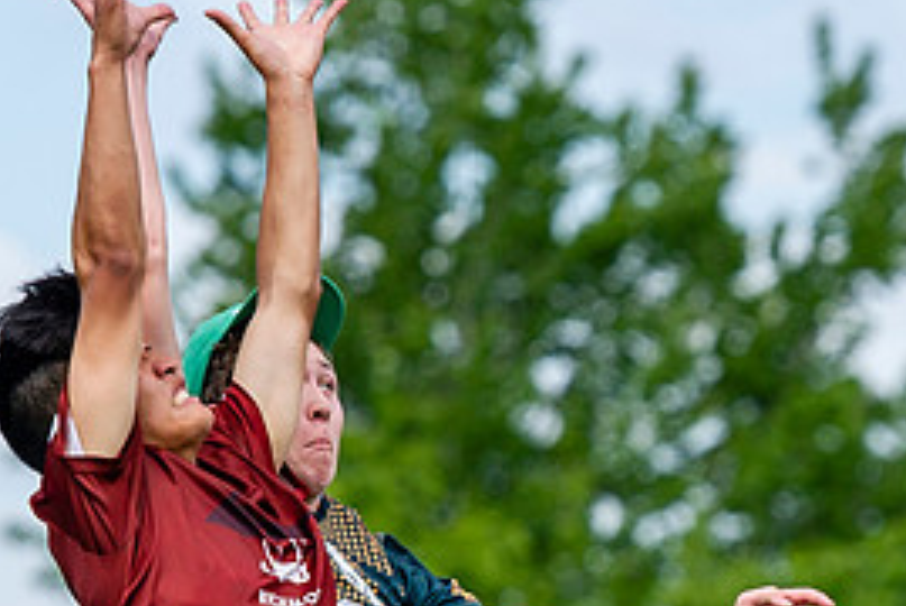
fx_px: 16477
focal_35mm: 654
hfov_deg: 3.1
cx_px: 345
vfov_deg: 2.1
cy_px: 458
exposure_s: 1/1600
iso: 200
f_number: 4
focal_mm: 175
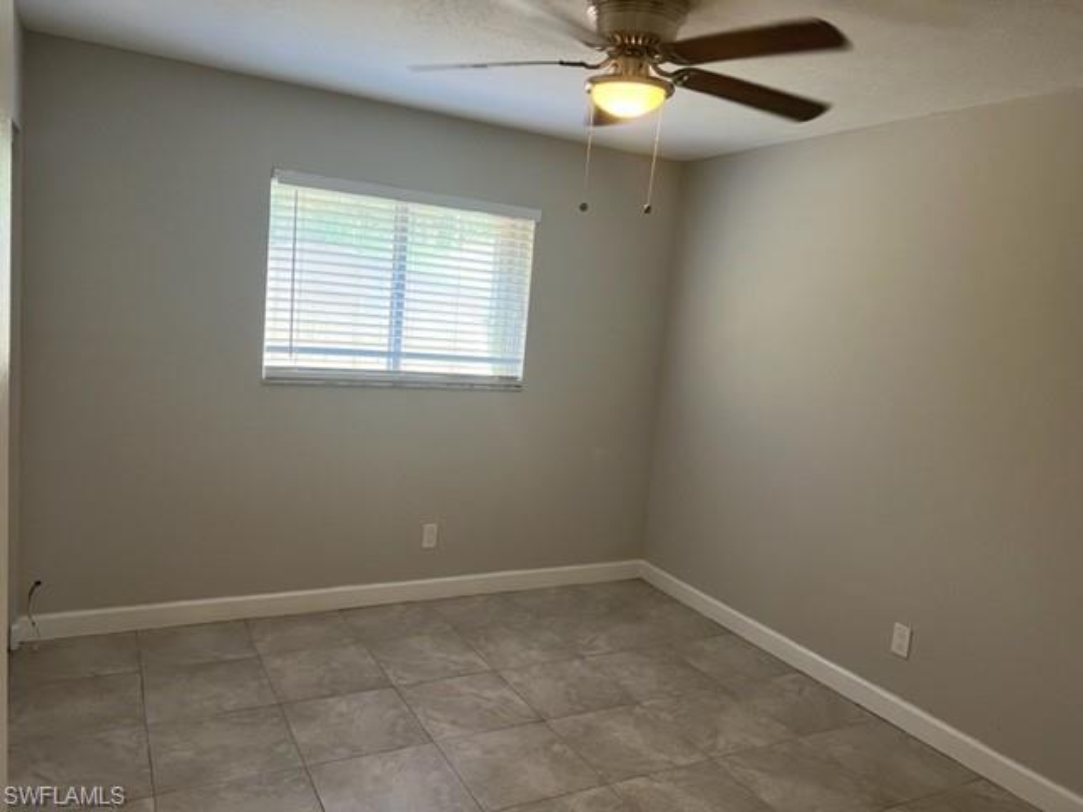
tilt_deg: -7.5
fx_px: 813
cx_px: 542
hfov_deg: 67.3
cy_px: 406
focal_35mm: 26
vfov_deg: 53.1
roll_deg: -5.1
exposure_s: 1/60
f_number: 1.5
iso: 100
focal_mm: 5.7
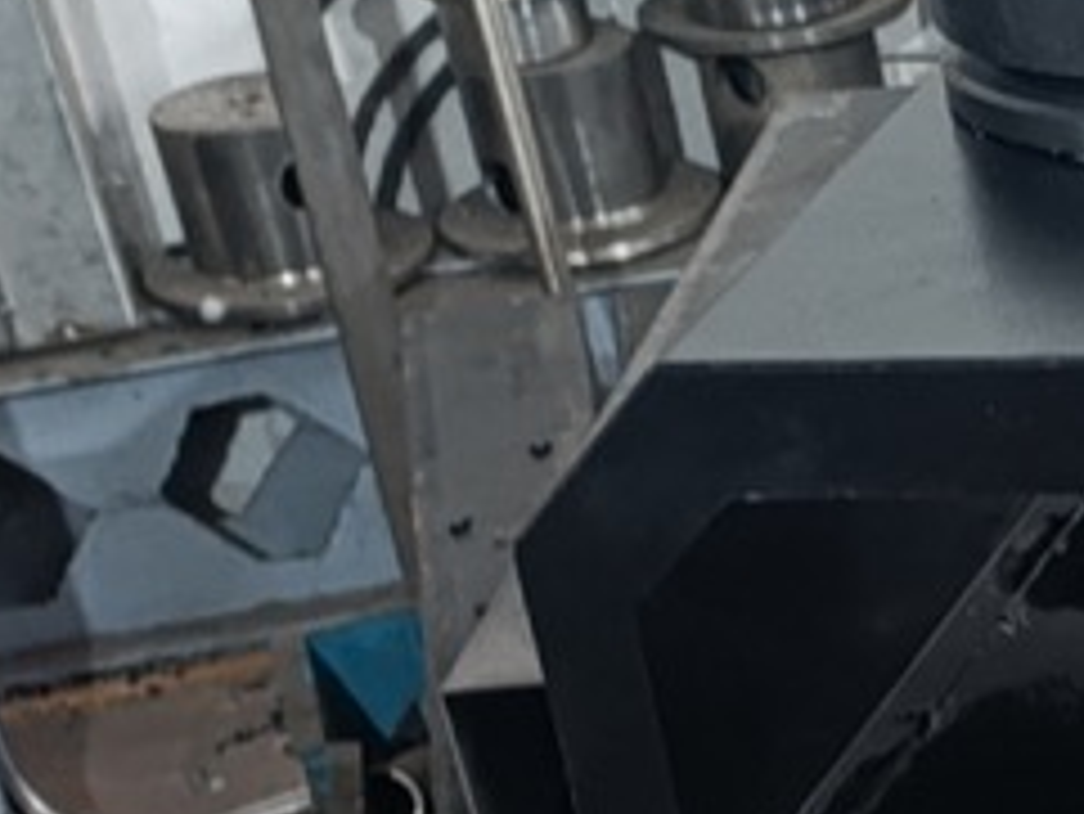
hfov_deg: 11.5
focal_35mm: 153
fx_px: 4794
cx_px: 2262
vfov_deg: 9.3
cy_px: 1417
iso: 1250
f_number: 1.6
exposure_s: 1/50
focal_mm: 6.14
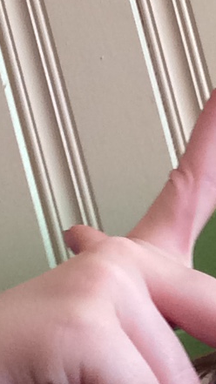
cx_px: 284
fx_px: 998
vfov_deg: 21.8
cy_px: 157
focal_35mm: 98
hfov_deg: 12.0
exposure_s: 1/30
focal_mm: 2.15
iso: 100
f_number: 2.4
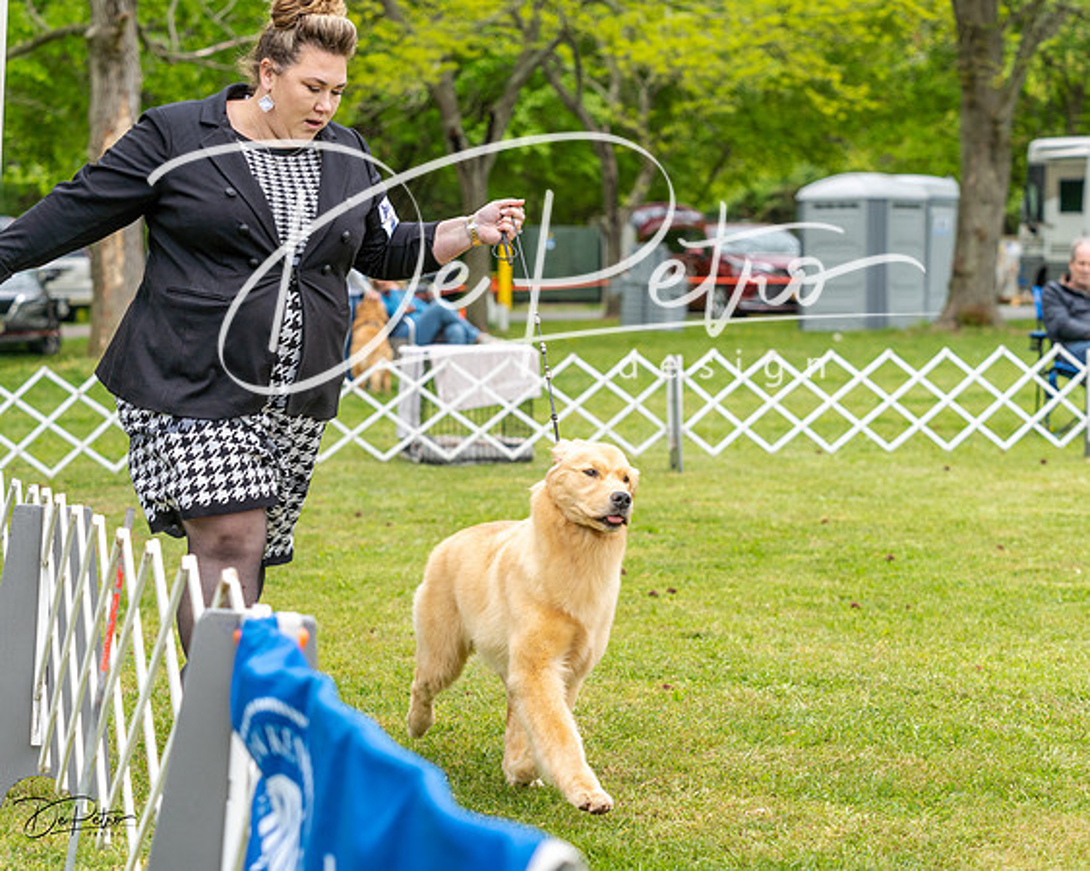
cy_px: 436
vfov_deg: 16.1
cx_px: 545
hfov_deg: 20.0
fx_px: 3087
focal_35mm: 96
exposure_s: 1/640
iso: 400
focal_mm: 85
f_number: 4.5
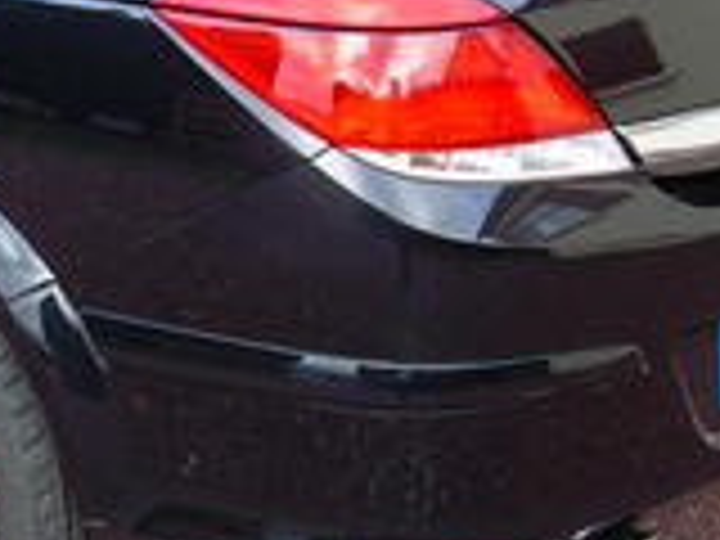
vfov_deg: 11.9
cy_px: 9
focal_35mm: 123
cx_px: -63
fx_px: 2558
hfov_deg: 15.6
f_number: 2.8
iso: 50
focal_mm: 6.7
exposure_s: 1/125
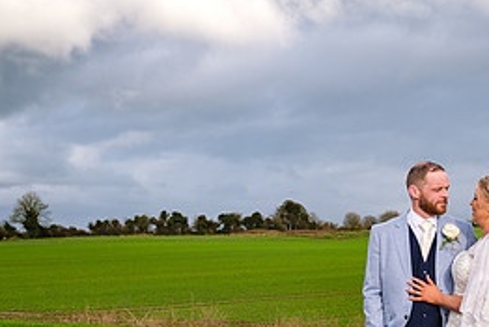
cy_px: 276
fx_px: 815
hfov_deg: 33.3
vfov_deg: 22.3
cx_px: 294
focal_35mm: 60
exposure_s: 1/500
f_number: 5.6
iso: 160
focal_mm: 16
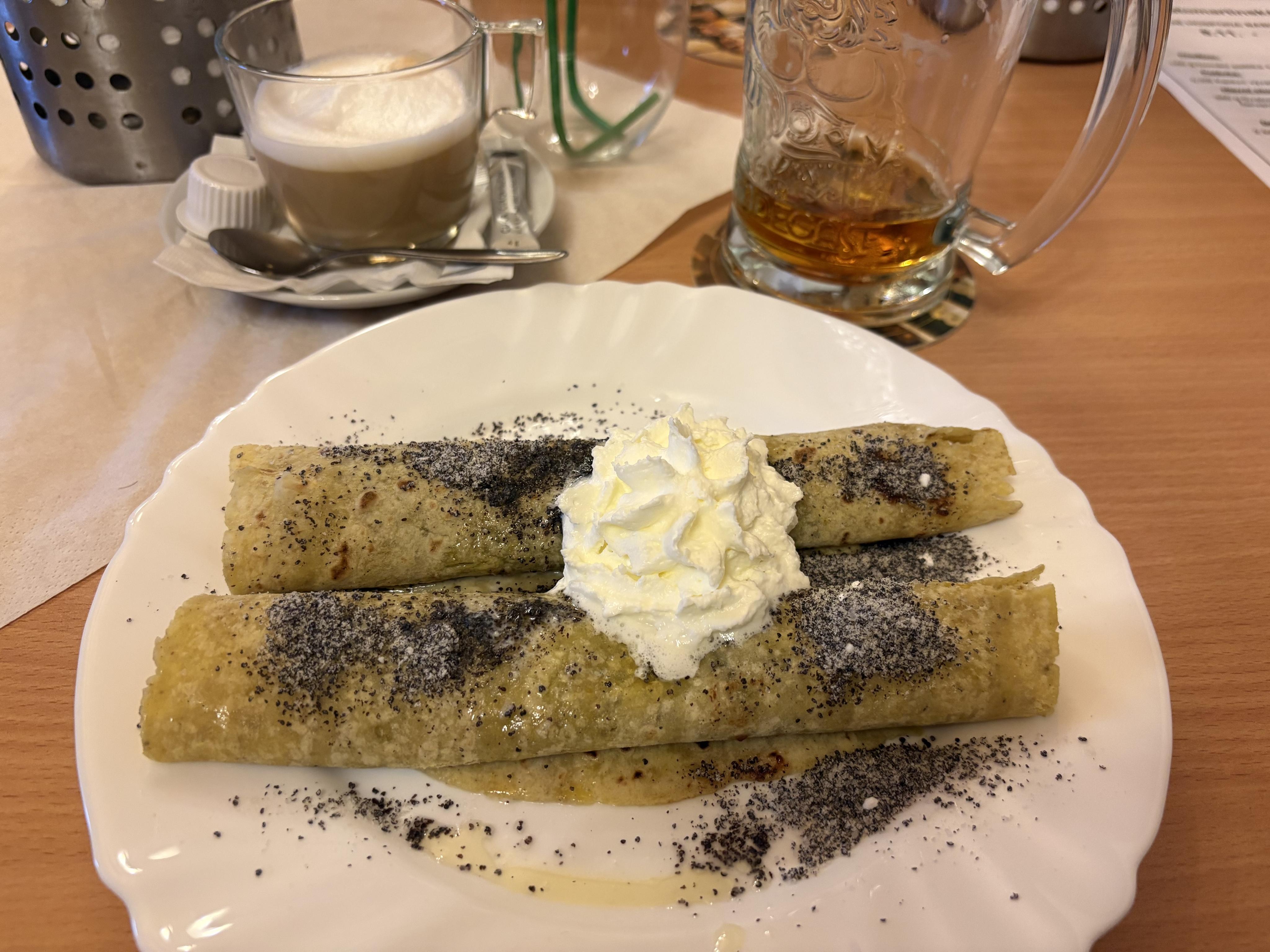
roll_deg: -1.7
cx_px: 635
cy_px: 476
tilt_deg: -44.5
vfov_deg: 53.1
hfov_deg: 67.3
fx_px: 954
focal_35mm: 26
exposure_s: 1/50
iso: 200
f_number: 1.6
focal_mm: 5.96
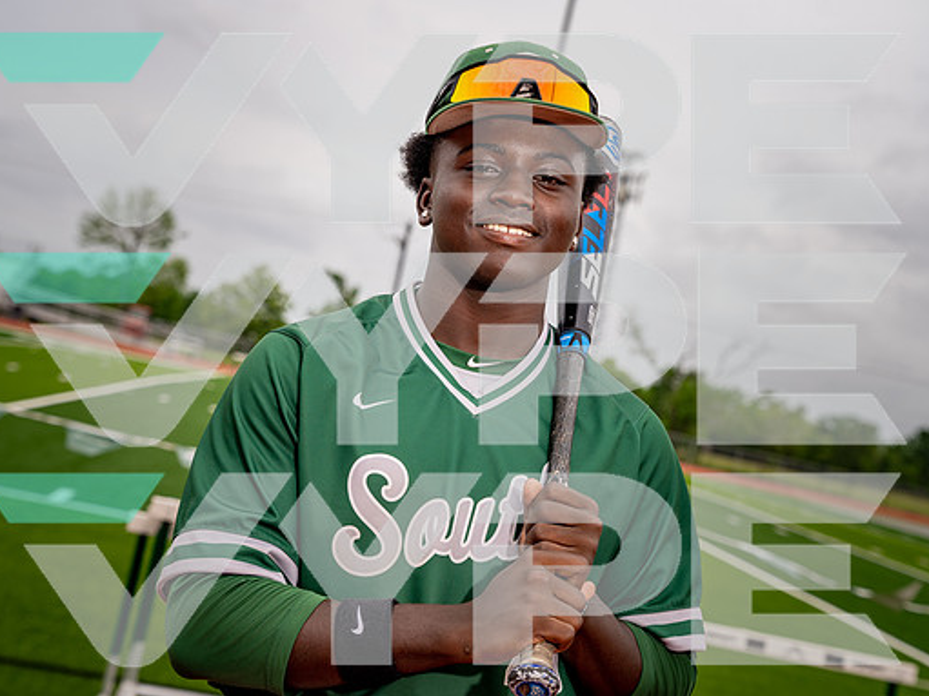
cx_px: 444
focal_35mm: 60
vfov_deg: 24.4
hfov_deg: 32.2
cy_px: 350
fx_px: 1610
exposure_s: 1/320
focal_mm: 55
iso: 100
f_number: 4.5
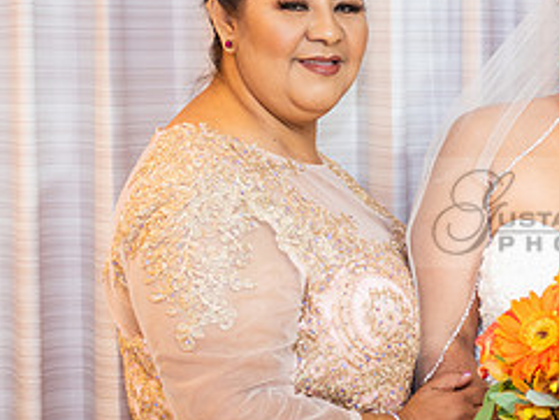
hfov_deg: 13.9
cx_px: 598
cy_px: 254
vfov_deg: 10.7
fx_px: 2246
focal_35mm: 139
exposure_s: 1/100
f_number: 2.8
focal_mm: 55
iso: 320
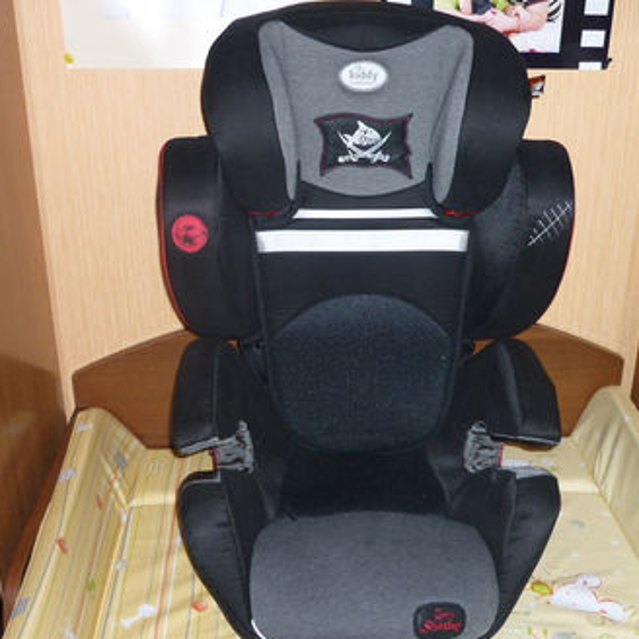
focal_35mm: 40
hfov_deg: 41.8
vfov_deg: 41.9
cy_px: 325
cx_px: 362
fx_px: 835
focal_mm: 5.5
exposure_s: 1/30
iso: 100
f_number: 2.8
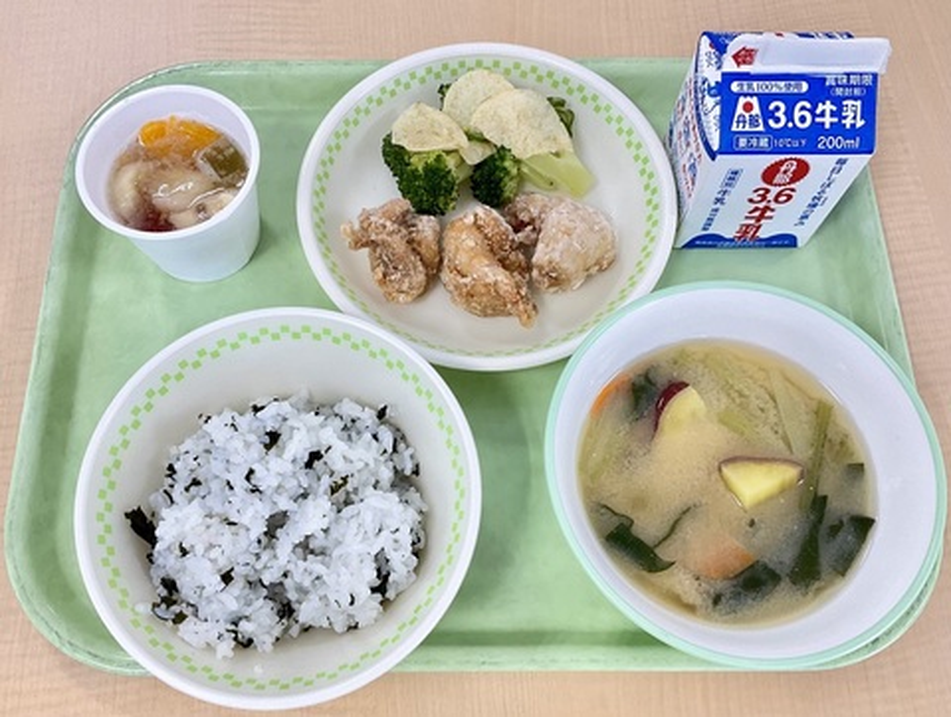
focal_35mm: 29
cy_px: 358
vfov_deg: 48.4
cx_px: 476
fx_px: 798
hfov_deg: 61.6
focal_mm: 3
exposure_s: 1/68
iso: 64
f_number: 1.8
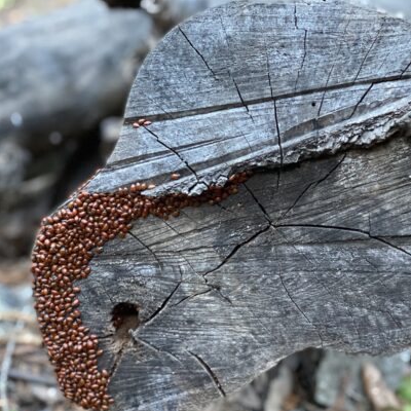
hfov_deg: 24.9
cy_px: 214
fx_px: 927
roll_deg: -14.3
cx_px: 274
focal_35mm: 69
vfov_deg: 25.0
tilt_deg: -37.0
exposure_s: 1/31
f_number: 2
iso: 400
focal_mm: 6
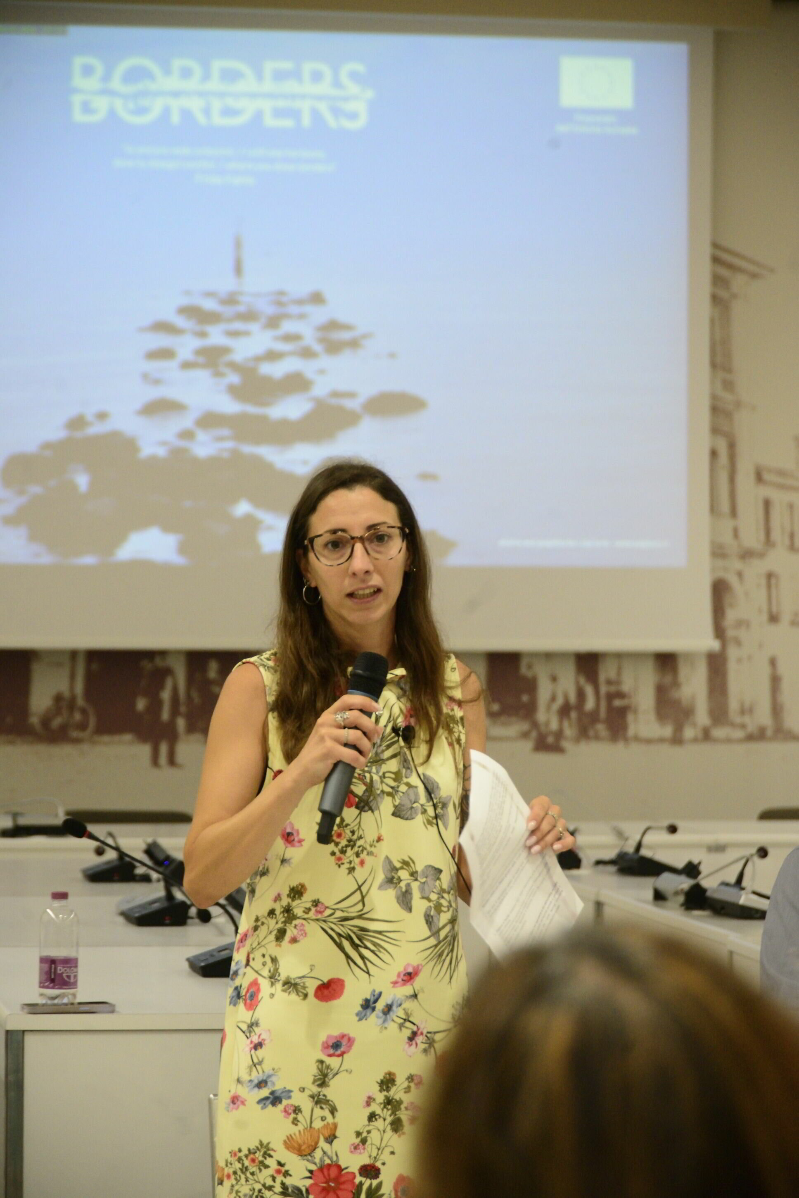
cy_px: 599
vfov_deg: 17.1
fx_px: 3992
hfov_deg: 11.4
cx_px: 400
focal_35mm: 120
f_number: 5.6
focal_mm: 120
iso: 4500
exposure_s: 1/100
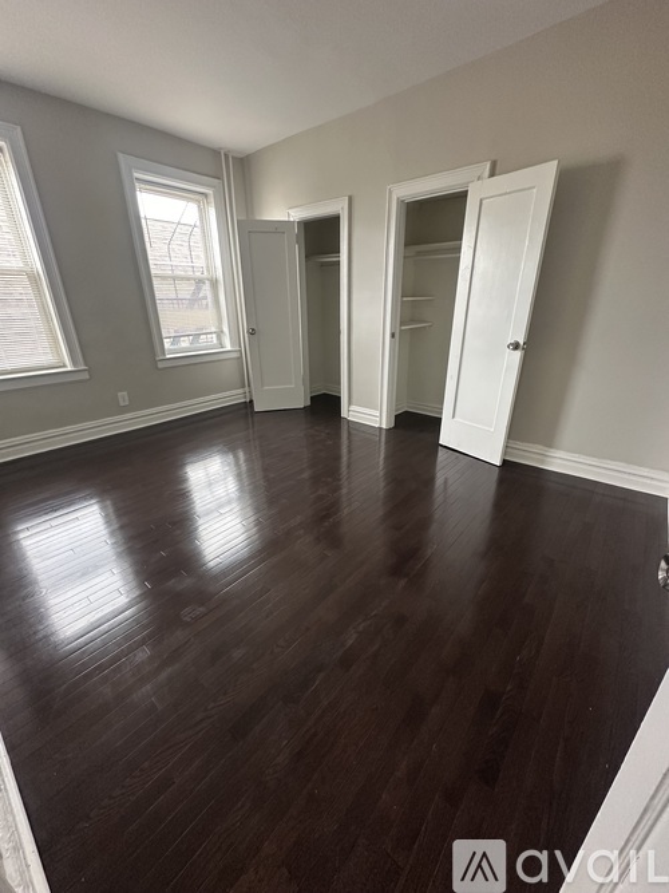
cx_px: 334
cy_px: 446
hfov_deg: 85.7
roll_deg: -0.1
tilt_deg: -22.2
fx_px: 361
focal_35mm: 14
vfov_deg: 102.1
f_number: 2.2
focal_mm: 2.22
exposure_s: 1/86
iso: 320
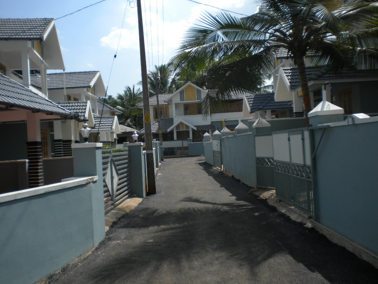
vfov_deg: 40.7
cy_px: 142
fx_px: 382
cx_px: 189
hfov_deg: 52.6
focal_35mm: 35
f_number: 4.6
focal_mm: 6.3
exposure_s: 1/801
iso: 80
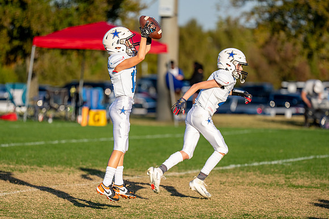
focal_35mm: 254
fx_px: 2326
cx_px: 157
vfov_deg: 5.4
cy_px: 138
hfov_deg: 8.1
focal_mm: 200
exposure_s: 1/2500
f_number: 2.8
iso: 200
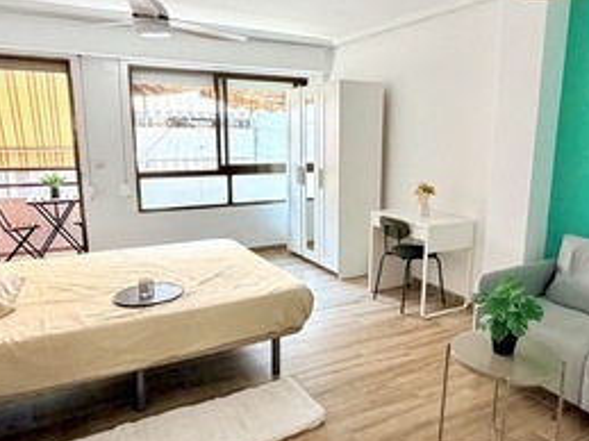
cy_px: 224
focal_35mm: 27
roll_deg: -0.7
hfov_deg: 65.1
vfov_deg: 51.3
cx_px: 332
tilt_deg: -11.3
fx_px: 459
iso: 320
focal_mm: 2.22
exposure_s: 1/121
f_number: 2.2
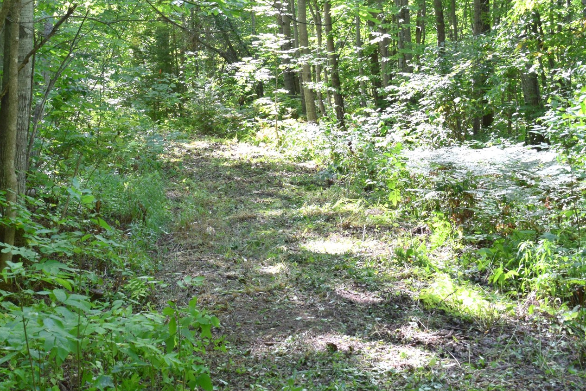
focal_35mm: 67
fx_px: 1091
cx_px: 230
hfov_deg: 30.0
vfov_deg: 20.1
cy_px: 71
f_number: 8
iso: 400
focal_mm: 26
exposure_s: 1/50
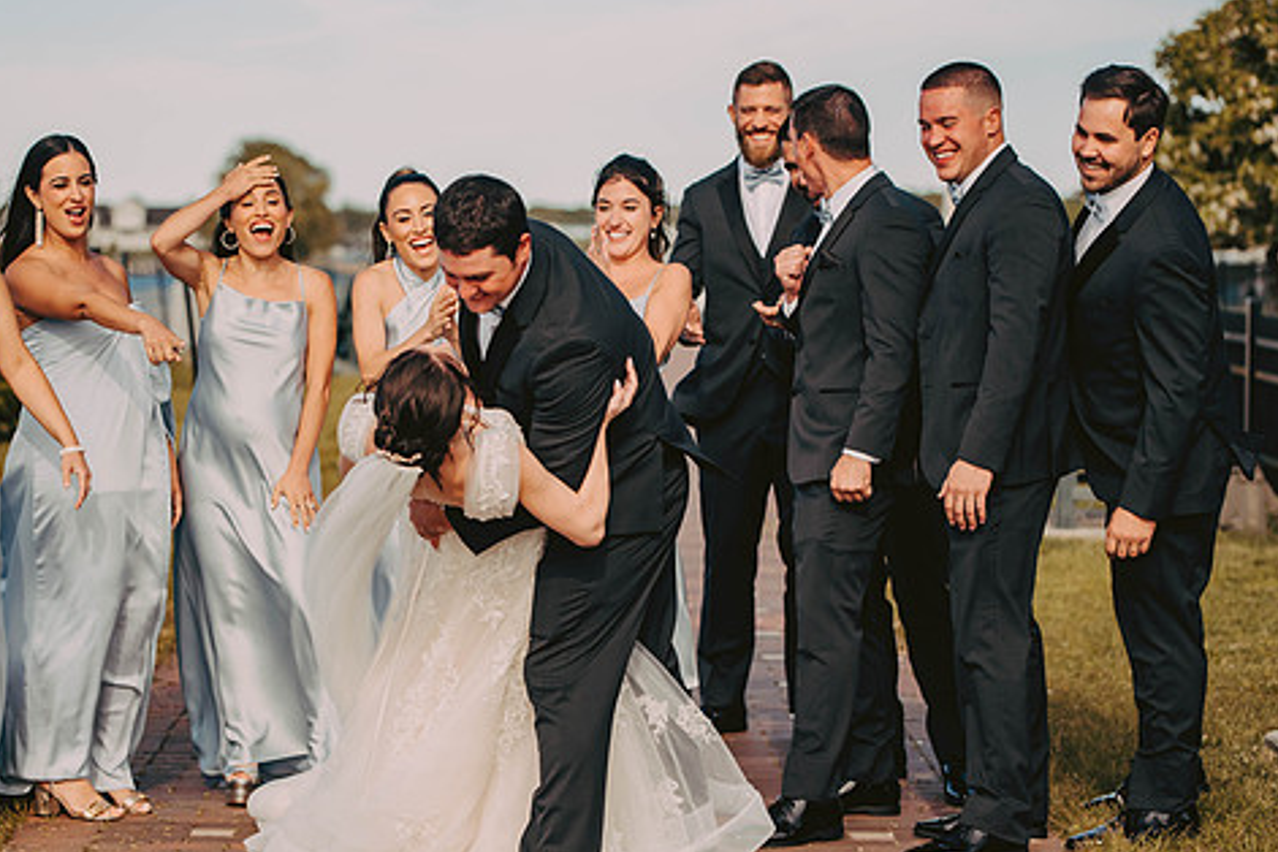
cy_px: 430
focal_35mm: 101
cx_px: 532
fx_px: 3585
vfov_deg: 13.6
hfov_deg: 20.2
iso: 500
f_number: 2.8
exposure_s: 1/4000
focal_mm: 82
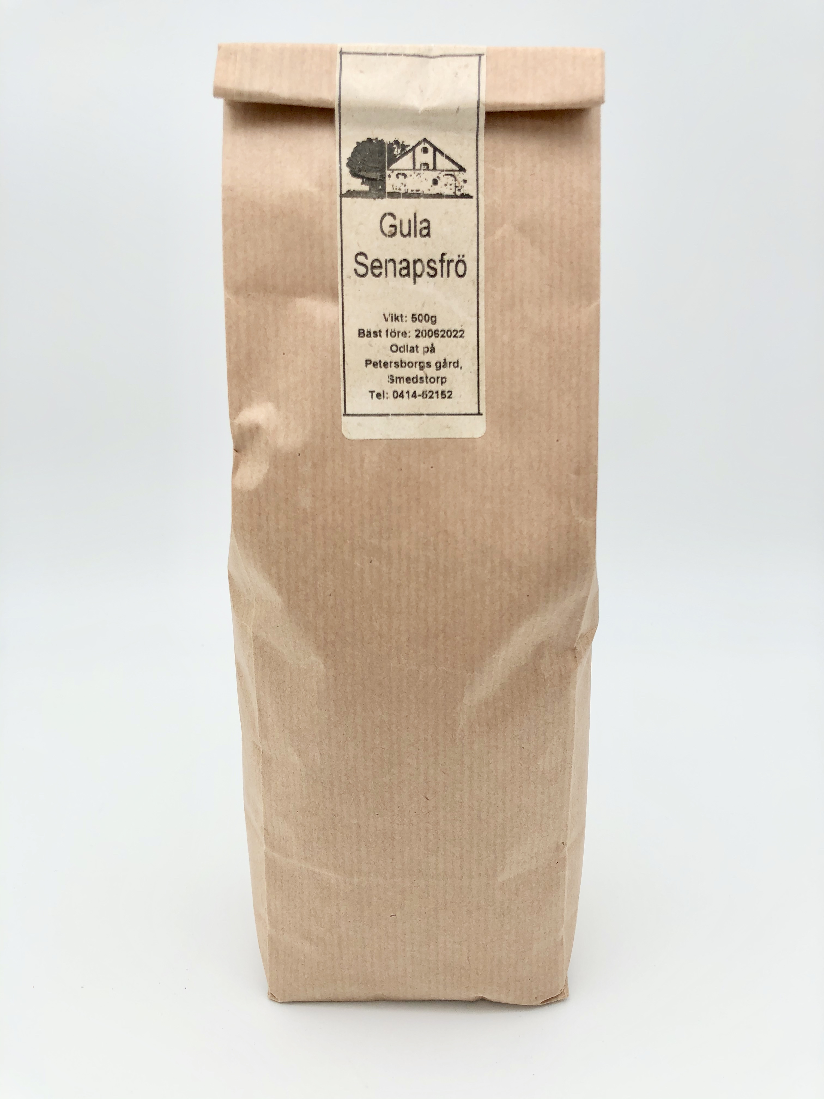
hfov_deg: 49.7
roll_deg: +0.6
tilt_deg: -19.2
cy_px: 550
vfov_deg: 63.4
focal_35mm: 28
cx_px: 412
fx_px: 889
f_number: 1.8
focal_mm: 4
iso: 20
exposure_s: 1/265
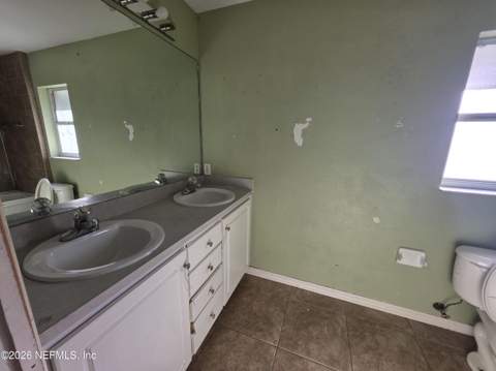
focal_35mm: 13
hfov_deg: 106.2
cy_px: 186
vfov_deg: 89.8
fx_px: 186
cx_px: 248
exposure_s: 1/120
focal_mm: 2.2
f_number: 1.9
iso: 50
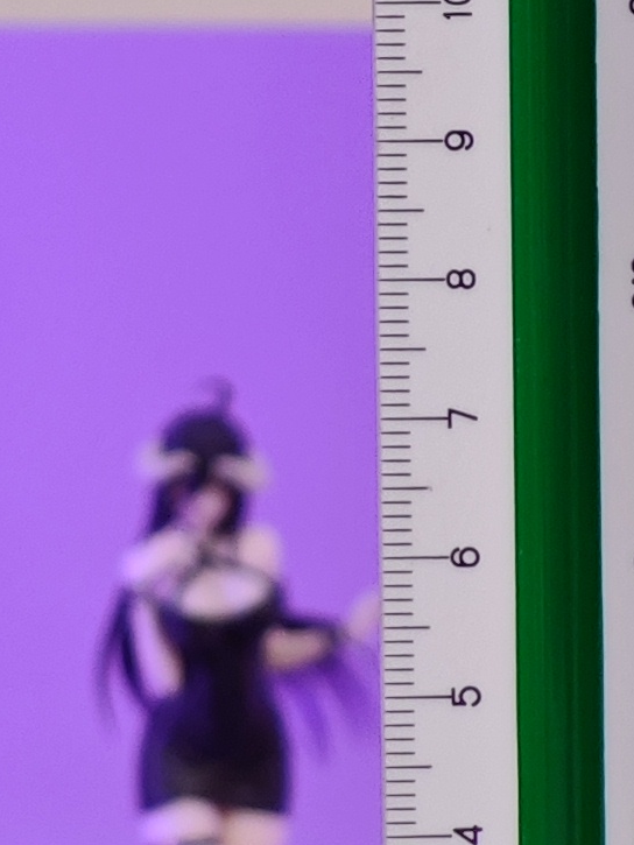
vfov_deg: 5.5
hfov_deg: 4.1
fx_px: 8789
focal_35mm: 360
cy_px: -150
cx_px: -672
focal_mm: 7.48
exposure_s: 1/16.1
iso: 400
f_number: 2.4
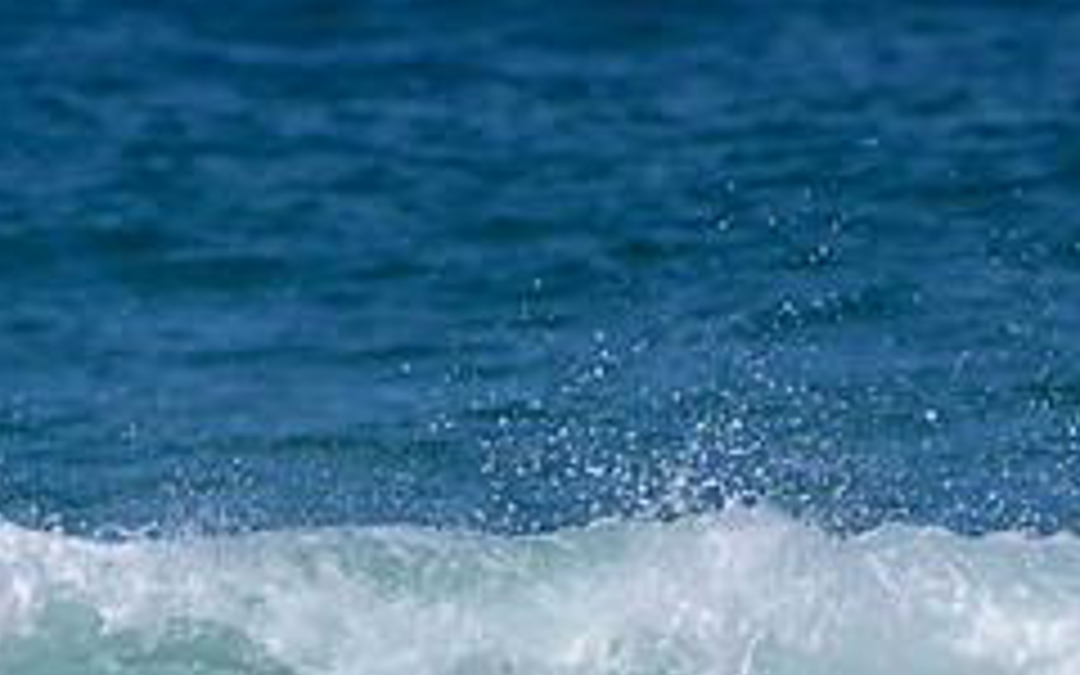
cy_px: 790
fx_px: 72406
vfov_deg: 0.5
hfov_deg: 0.9
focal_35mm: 2460
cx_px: -86
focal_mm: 1000
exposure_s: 1/2000
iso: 500
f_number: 11
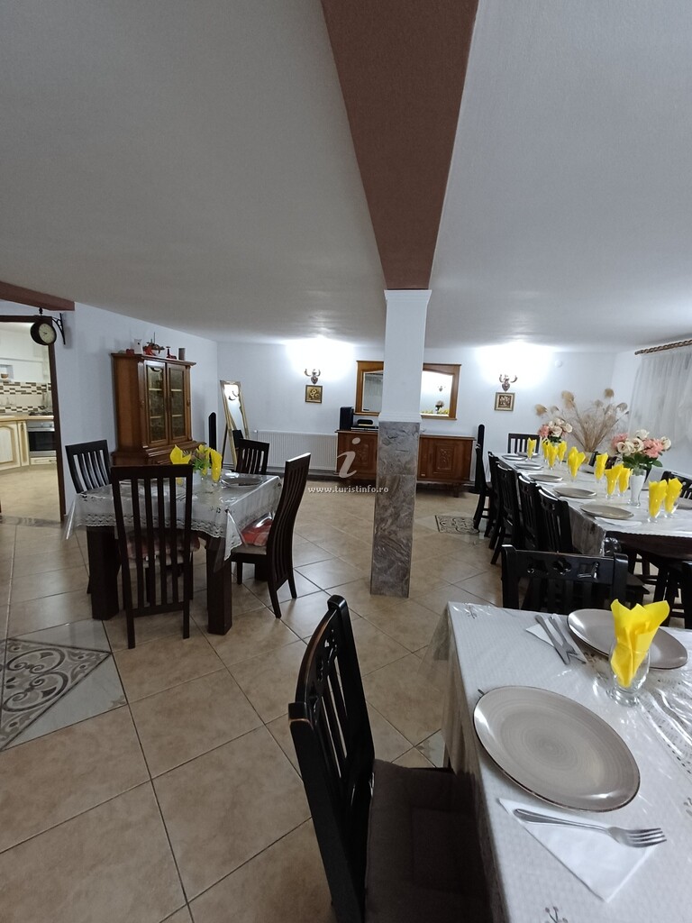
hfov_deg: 78.1
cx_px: 346
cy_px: 462
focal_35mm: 16
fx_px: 426
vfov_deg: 94.5
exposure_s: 1/25
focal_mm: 1.64
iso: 250
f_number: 2.2
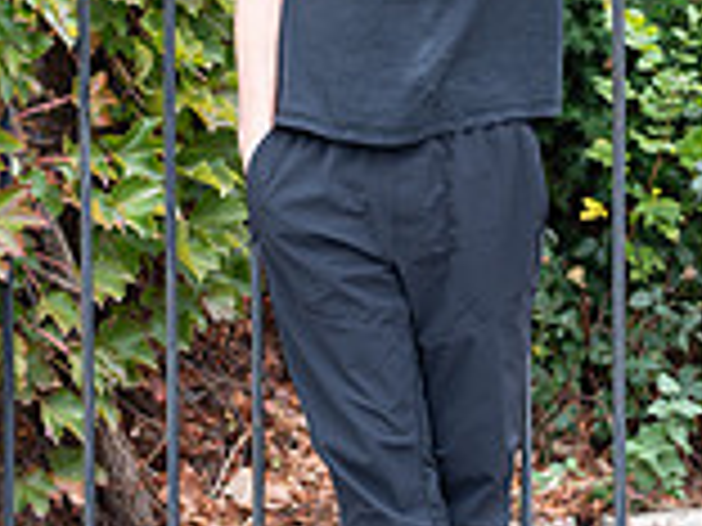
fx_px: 4786
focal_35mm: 236
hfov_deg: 8.4
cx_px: 446
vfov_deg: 6.3
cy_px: -63
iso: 160
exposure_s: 1/125
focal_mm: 85
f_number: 3.5
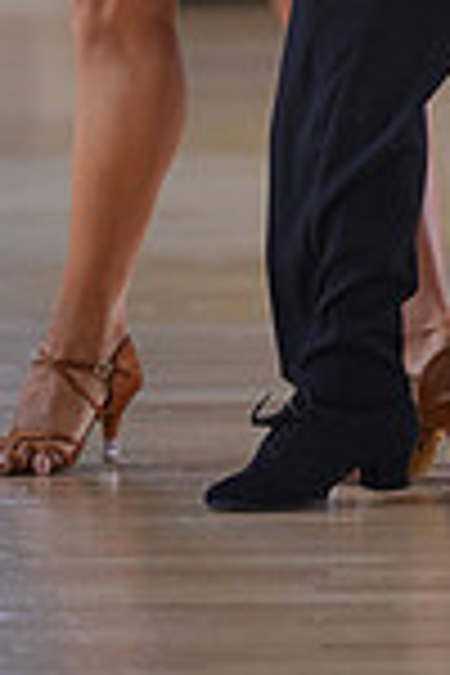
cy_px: -351
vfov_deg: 4.6
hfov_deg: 3.1
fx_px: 8362
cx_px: 358
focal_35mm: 446
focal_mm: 115
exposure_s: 1/500
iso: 640
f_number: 2
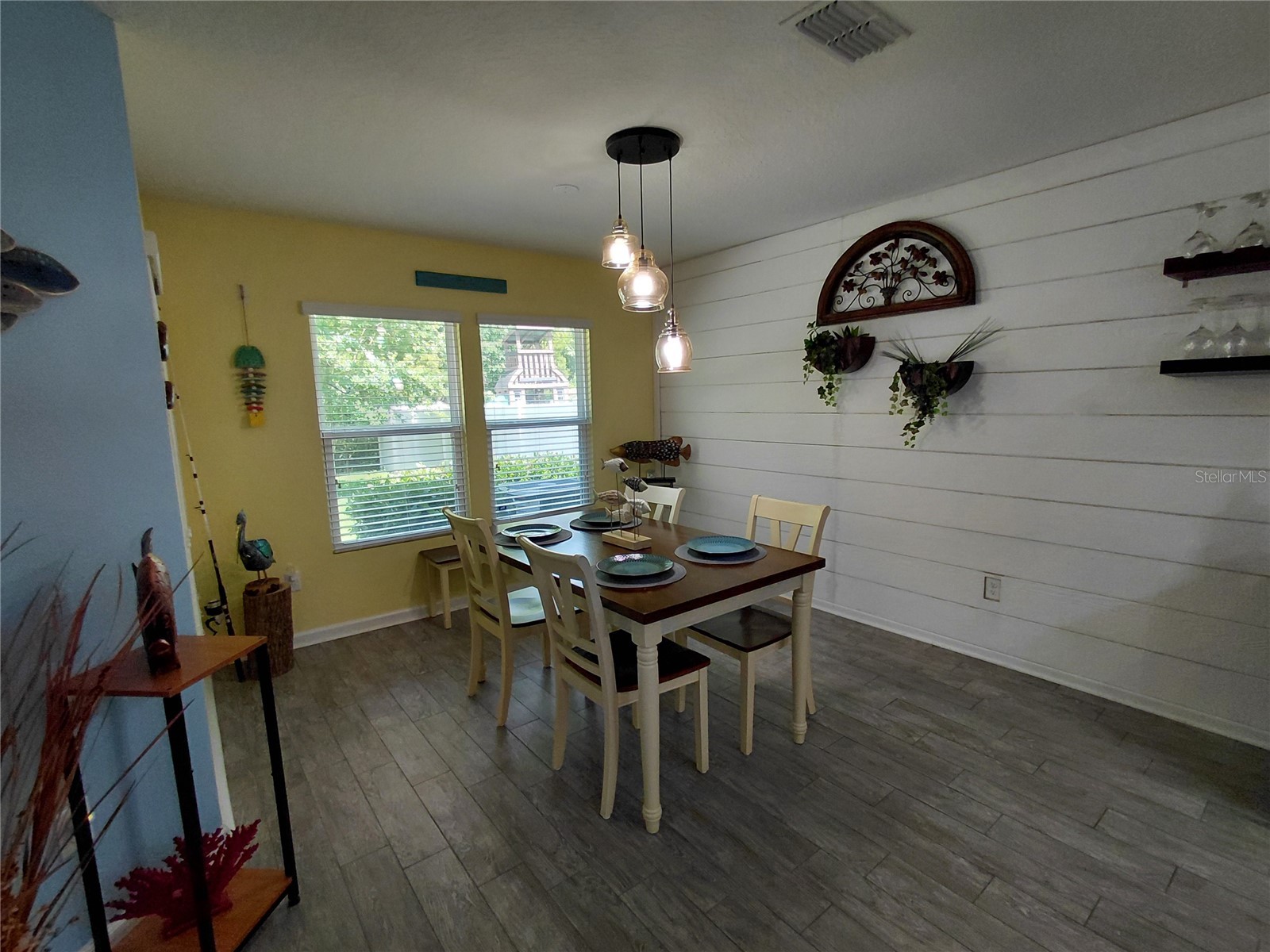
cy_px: 476
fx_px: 587
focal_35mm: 16
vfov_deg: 78.1
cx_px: 635
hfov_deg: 94.5
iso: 50
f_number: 2.2
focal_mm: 1.64
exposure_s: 1/60
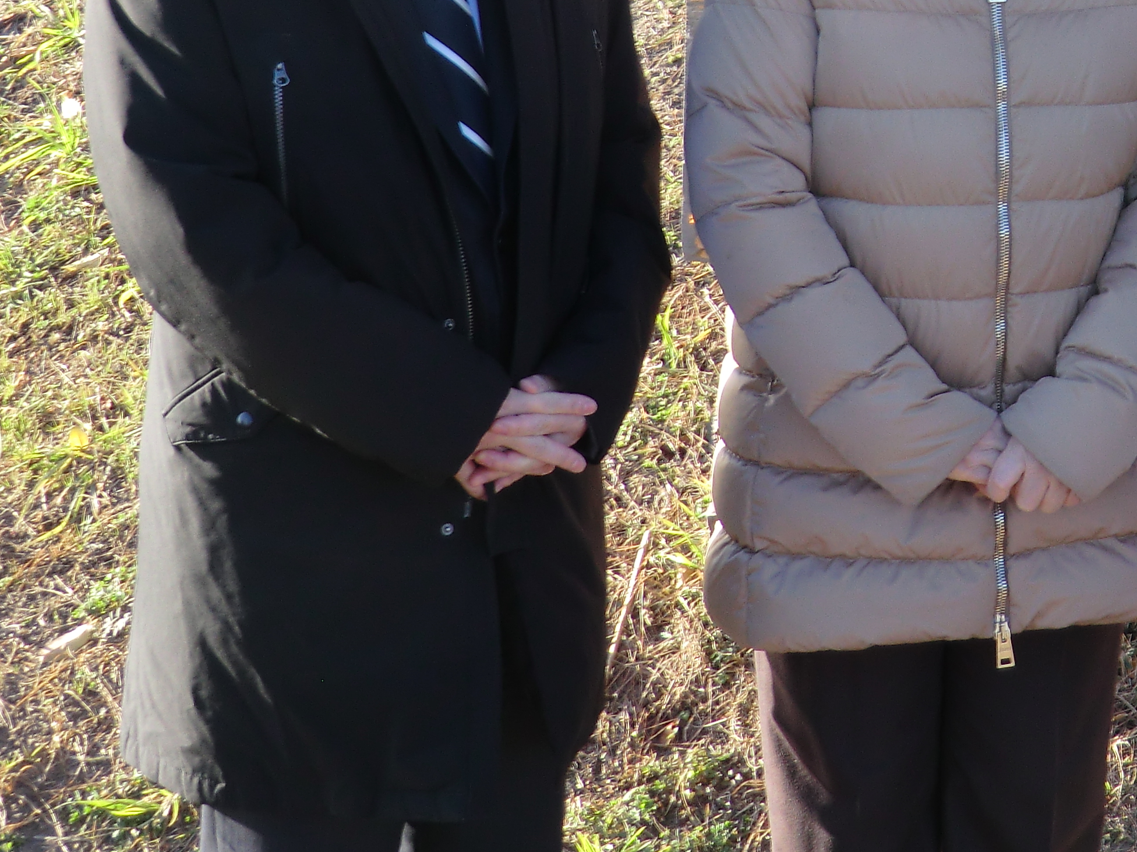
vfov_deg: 13.9
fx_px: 3416
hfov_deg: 18.2
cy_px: -68
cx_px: 1247
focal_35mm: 104
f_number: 4
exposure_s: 1/100
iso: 64
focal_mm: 8.4
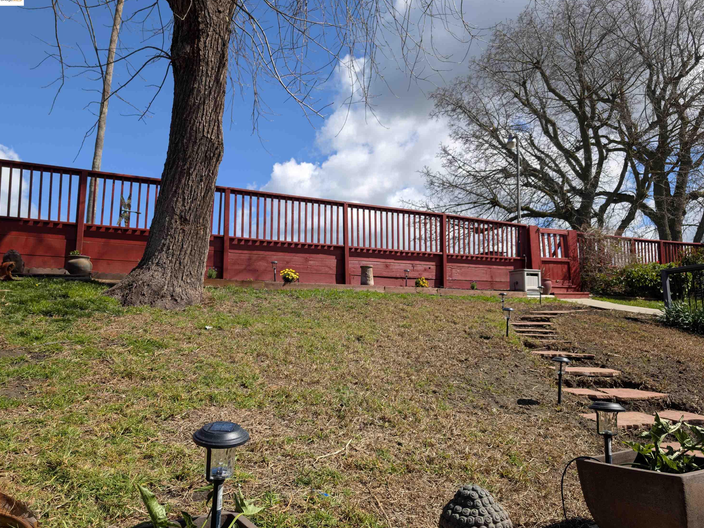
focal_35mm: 25
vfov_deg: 54.9
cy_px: 269
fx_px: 508
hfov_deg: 69.4
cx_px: 352
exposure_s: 1/1433
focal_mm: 6.9
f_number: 1.68
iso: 22
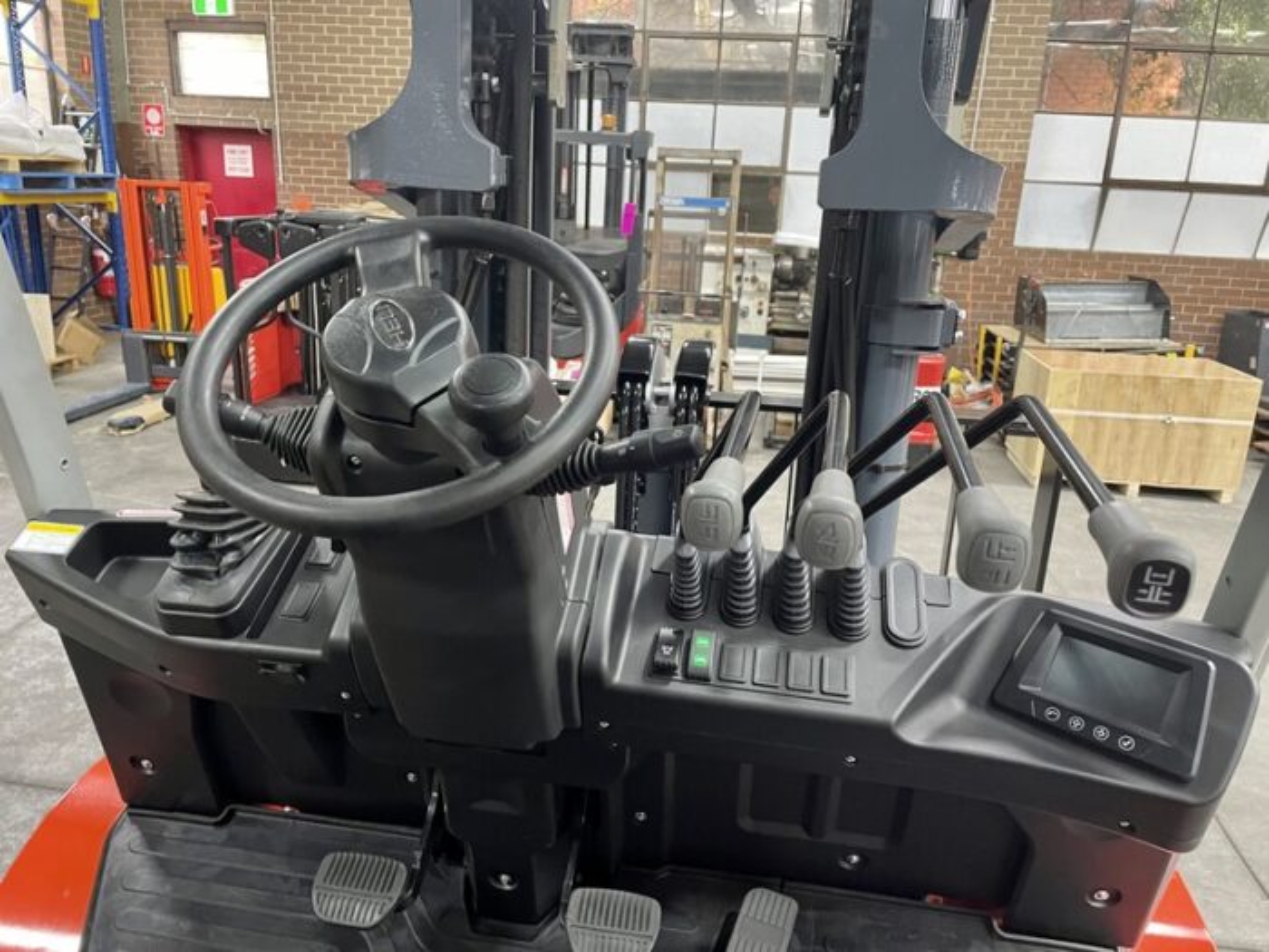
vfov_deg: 53.1
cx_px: 634
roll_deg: -2.6
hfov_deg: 67.3
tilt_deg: -17.6
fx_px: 953
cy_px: 476
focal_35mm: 26
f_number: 1.6
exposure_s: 1/33
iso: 320
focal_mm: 4.2
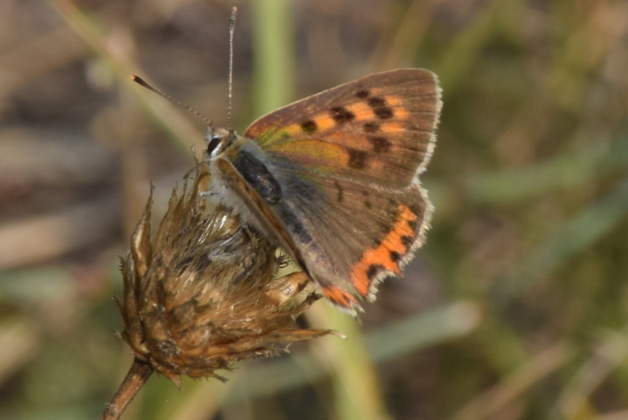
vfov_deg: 6.6
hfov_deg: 9.8
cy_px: 210
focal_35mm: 210
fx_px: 3667
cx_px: 314
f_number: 13
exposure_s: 1/160
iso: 100
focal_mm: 140
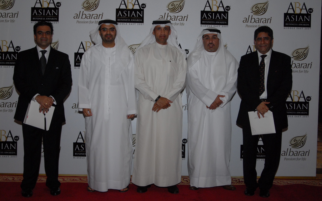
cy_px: 106
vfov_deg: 28.9
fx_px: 391
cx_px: 161
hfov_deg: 44.8
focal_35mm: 45
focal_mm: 29
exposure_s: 1/125
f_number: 6.3
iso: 800
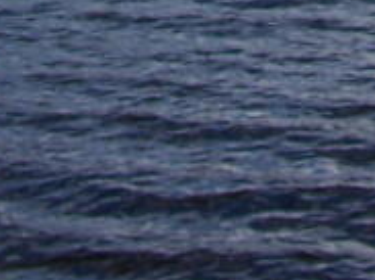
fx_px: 2306
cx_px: 334
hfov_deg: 9.3
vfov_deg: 6.5
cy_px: -458
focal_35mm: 213
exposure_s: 1/640
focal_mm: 6.3
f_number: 5.6
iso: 80
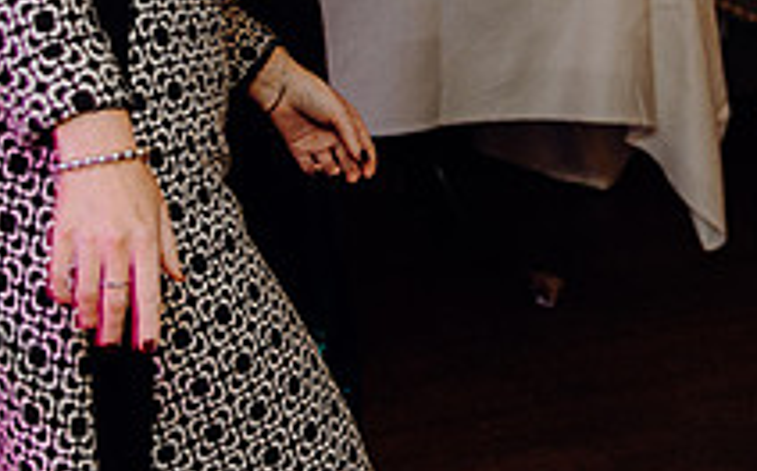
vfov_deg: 10.6
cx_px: 821
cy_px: -173
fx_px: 2473
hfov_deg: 16.9
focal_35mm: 120
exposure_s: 1/160
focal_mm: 43
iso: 2500
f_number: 3.5
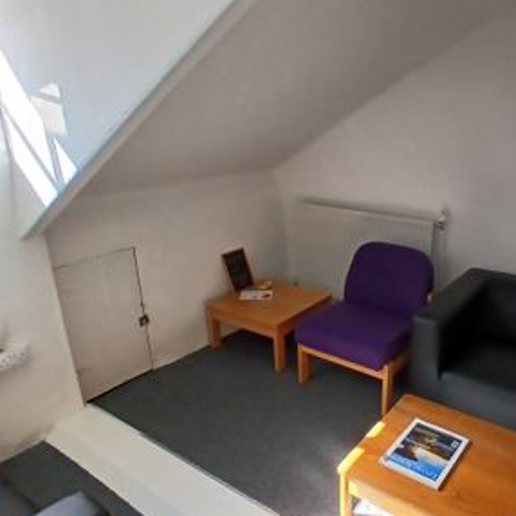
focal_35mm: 21
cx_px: 346
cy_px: 263
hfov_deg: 70.0
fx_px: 354
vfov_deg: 72.1
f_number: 2.2
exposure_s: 1/100
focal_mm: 1.4
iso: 64
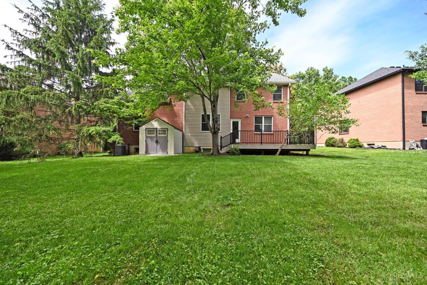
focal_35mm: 14
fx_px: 166
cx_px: 214
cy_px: 142
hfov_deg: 104.3
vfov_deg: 81.2
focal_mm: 14
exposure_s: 1/250
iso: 180
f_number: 5.6
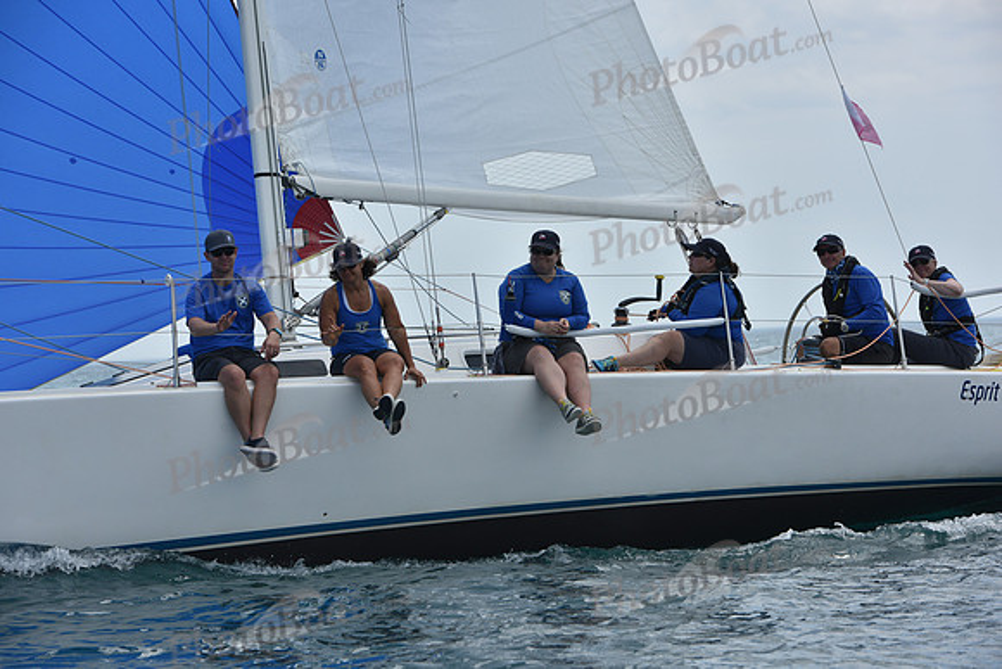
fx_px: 3758
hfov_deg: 15.2
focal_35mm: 135
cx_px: 501
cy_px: 334
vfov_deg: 10.2
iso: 250
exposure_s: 1/1250
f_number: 8
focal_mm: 135
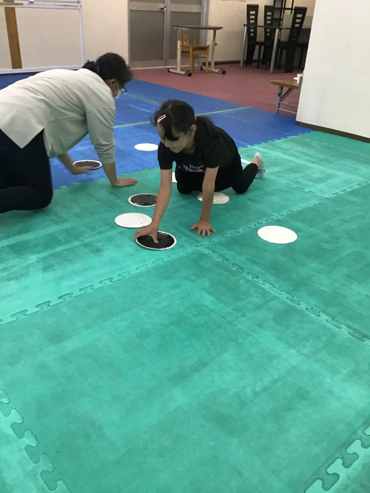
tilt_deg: -29.9
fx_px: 442
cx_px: 185
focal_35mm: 31
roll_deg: -3.7
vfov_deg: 58.4
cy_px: 246
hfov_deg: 45.4
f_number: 2.4
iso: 50
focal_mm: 3.3
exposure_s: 1/33
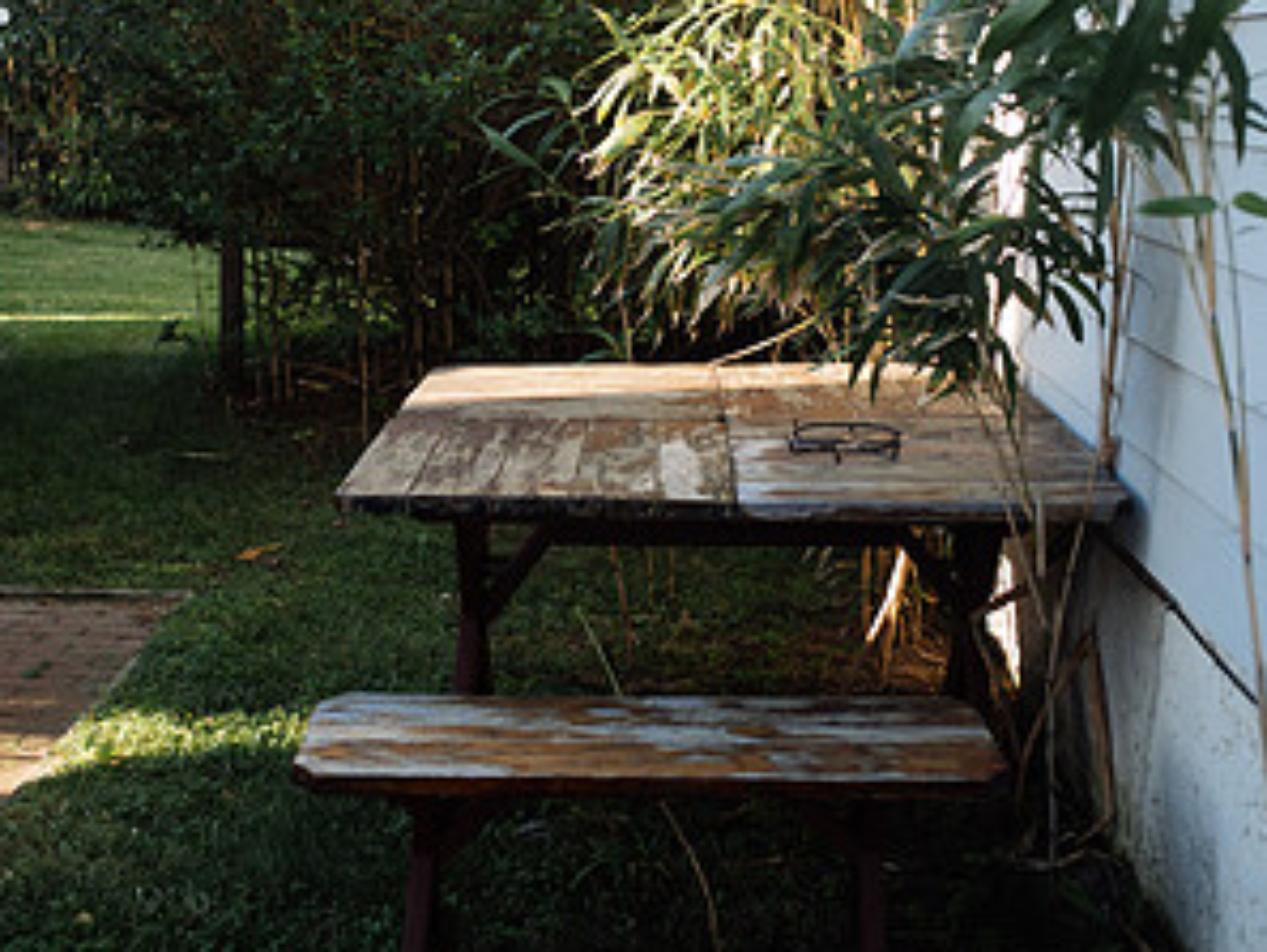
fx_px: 1867
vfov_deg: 27.9
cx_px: 631
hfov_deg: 37.5
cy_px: 162
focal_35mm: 51
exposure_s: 1/1250
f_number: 2.8
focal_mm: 35
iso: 640
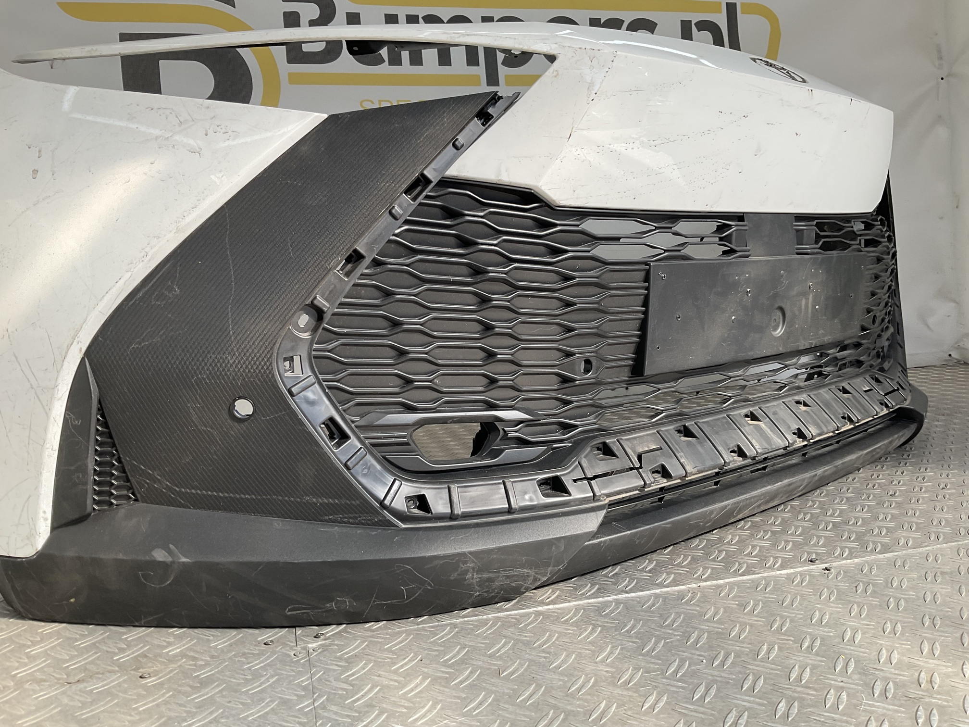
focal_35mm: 29
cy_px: 364
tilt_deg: -7.3
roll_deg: +2.4
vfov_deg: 48.2
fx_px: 812
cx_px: 484
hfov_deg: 61.7
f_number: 1.8
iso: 16
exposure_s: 1/504
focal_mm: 3
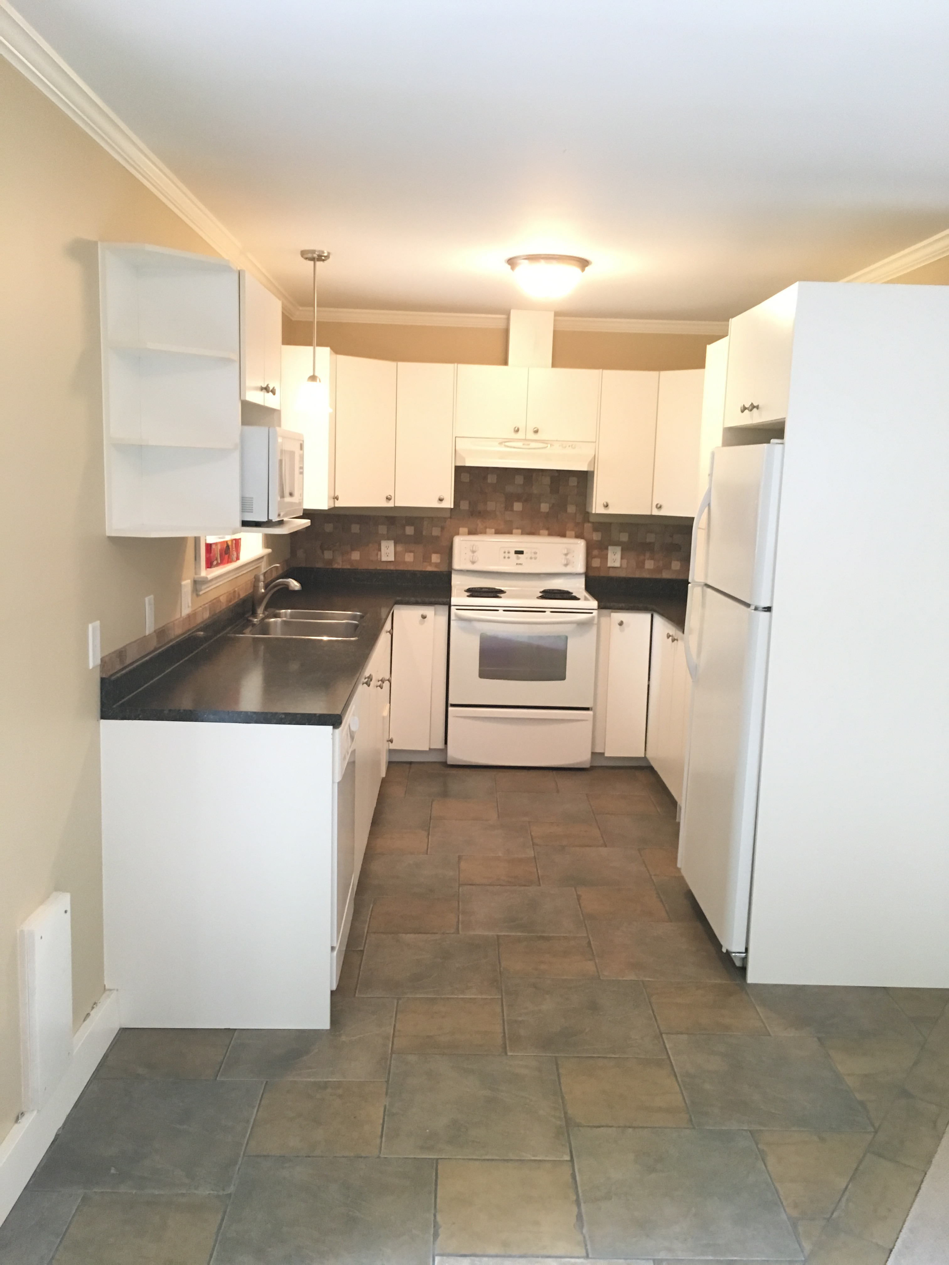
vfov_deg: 61.7
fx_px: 1060
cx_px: 474
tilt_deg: -6.7
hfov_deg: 48.2
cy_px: 632
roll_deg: -2.5
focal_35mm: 29
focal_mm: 4.15
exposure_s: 1/24
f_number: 2.2
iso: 200
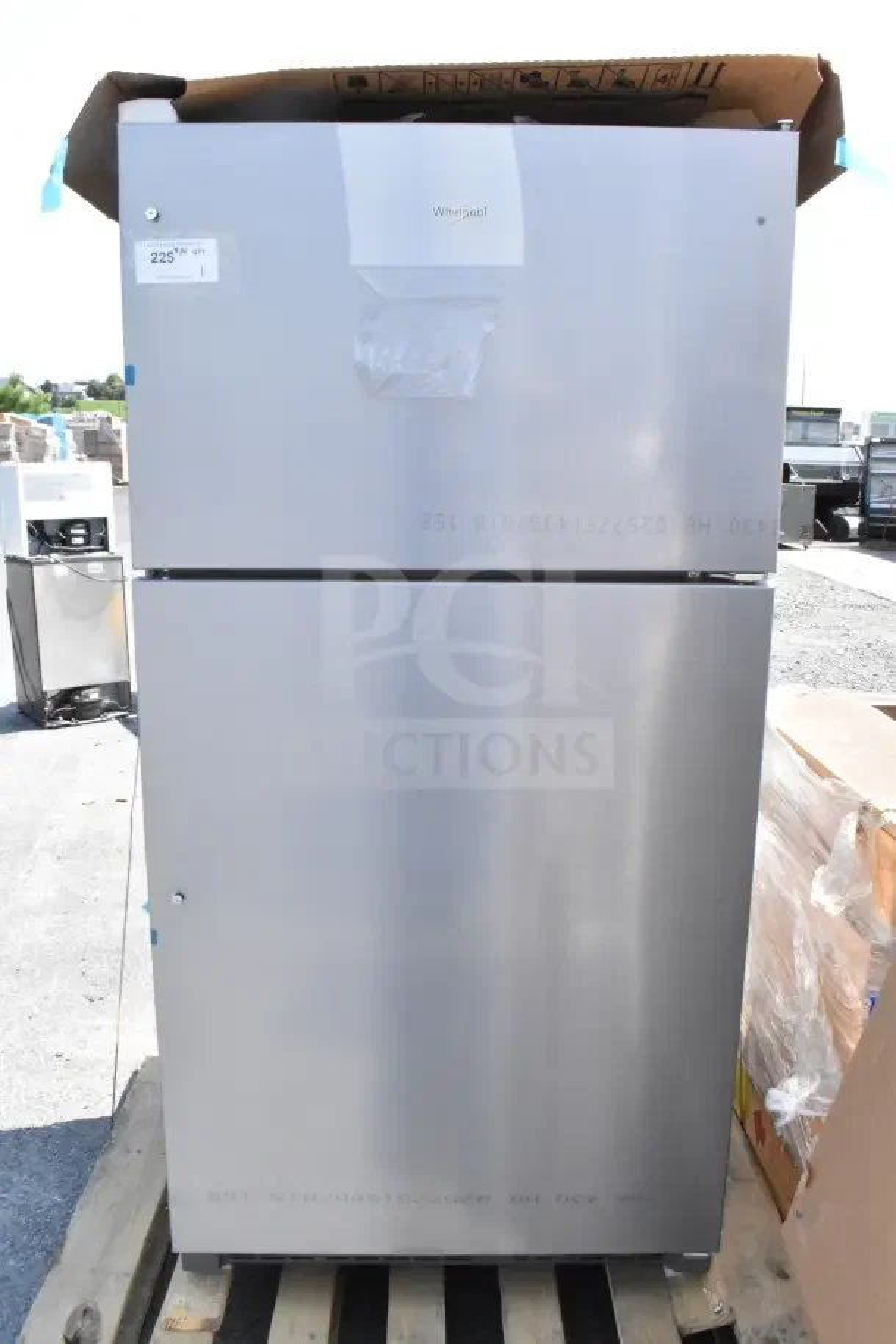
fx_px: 1120
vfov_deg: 61.9
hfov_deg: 43.6
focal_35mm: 30
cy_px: 672
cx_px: 448
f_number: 16
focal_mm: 20
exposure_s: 1/1000
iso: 6400
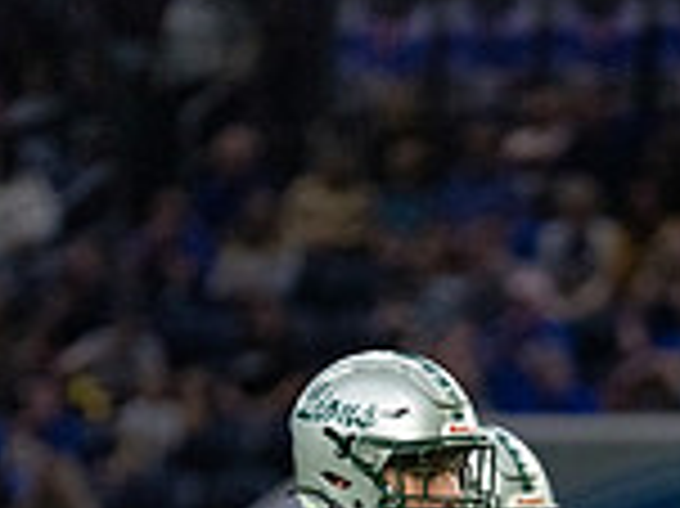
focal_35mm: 761
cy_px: 811
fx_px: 14937
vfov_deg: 1.9
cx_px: 495
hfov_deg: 2.6
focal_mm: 200
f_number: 2.8
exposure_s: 1/1250
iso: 3200
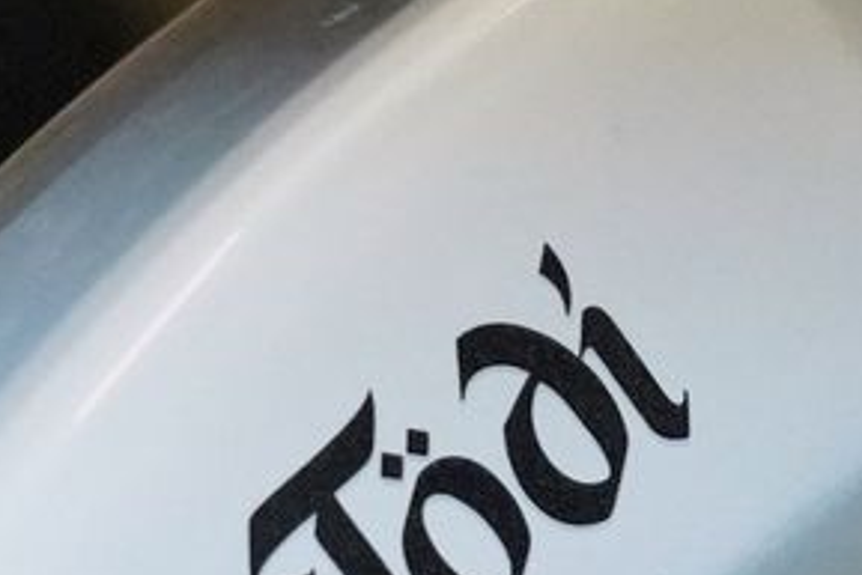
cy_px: 717
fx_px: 16553
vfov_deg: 2.0
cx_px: 668
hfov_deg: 3.0
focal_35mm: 691
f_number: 5
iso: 10000
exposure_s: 1/200
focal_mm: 100
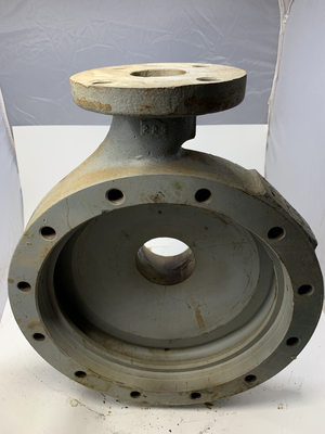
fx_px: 325
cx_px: 162
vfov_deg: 67.3
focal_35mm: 26
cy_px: 217
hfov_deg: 53.1
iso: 64
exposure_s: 1/121
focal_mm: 4.25
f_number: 1.8
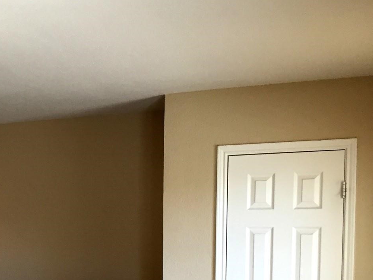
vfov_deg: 22.6
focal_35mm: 63
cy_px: 265
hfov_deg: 28.2
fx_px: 679
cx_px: -30
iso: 40
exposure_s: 1/30
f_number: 2.2
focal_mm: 4.15
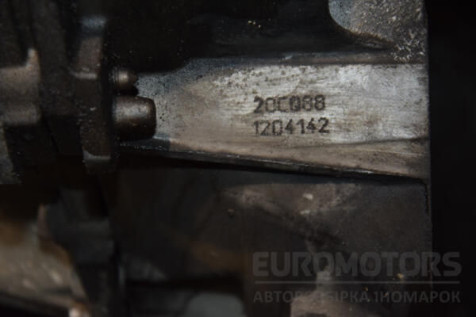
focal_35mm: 112
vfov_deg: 12.2
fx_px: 1487
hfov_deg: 18.2
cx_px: 238
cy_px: 158
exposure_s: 1/60
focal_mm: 75
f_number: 5.3
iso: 800
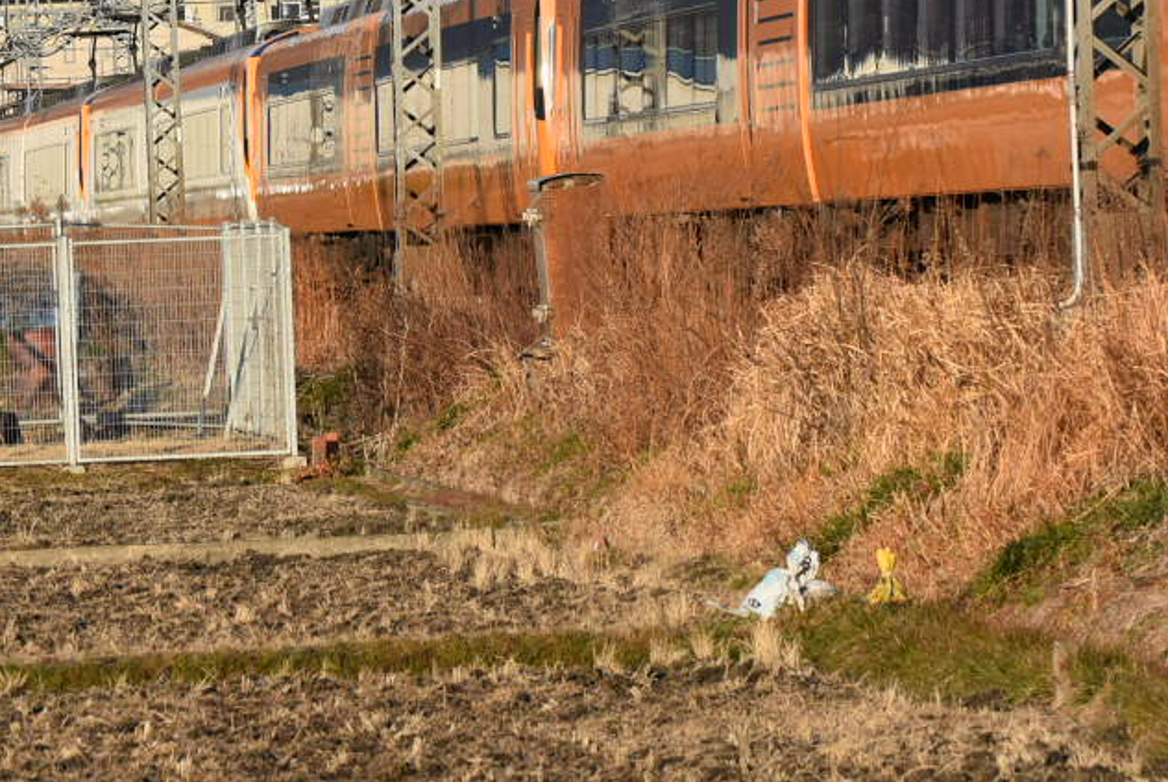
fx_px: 10362
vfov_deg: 4.3
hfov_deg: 6.5
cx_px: 482
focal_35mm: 319
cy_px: 83
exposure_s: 1/1600
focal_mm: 105
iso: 400
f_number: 6.3
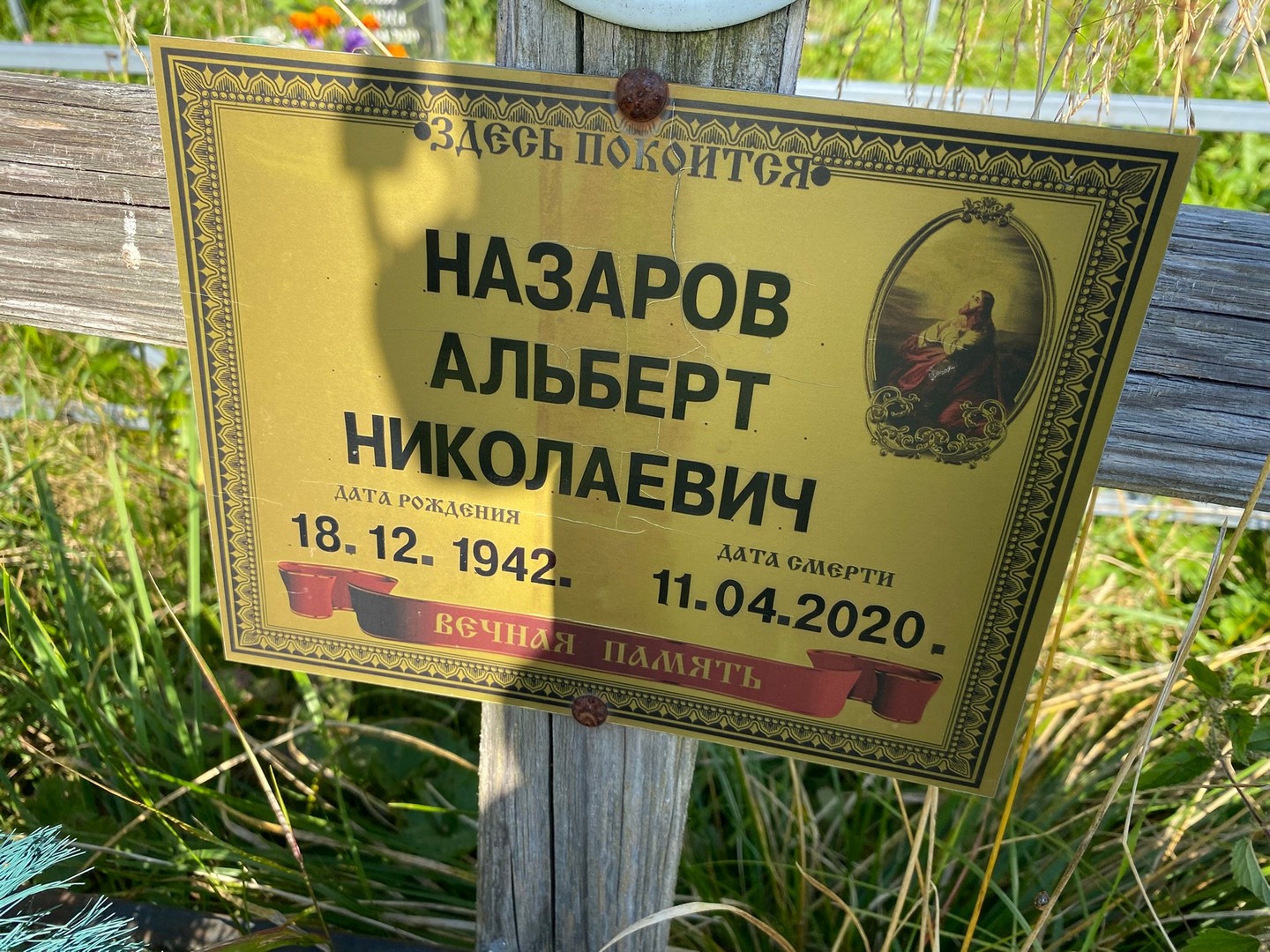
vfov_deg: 53.1
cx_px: 635
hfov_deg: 67.3
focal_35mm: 26
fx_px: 954
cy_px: 476
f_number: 1.8
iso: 32
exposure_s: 1/898
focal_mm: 4.25
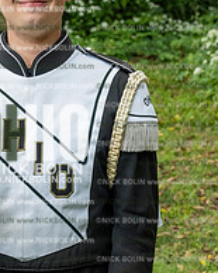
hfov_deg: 13.5
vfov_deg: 17.0
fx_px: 912
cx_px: 30
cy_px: 144
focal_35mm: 113
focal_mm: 52
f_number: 5.6
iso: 1000
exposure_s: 1/640
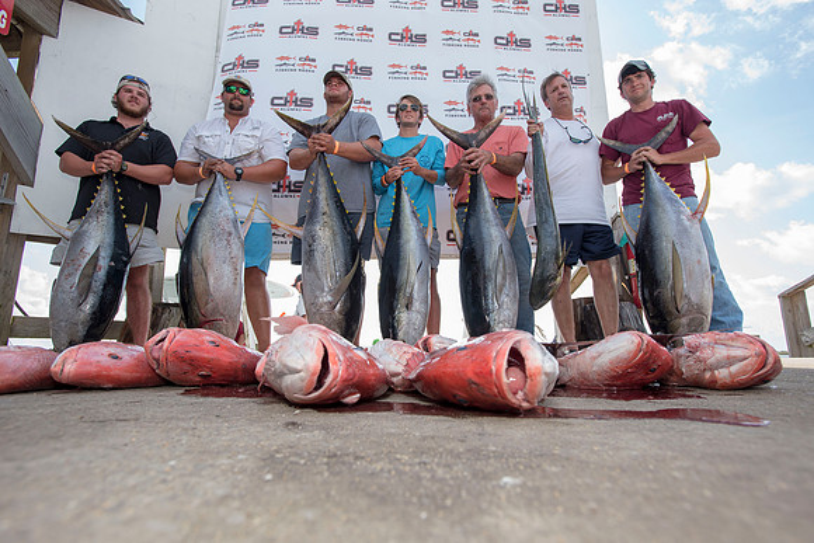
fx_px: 430
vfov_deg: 64.6
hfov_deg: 86.9
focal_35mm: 19
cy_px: 272
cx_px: 407
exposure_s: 1/400
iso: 250
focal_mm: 19
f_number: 5.6
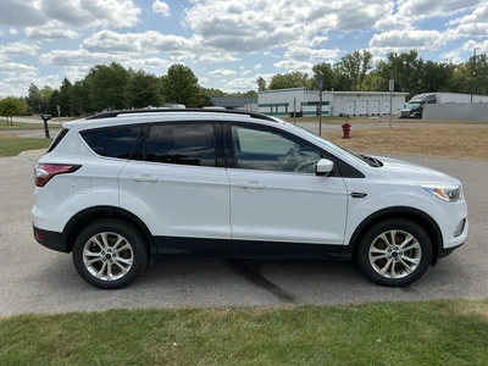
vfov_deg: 49.7
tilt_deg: -8.9
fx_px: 395
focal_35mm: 28
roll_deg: +0.1
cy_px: 183
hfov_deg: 63.4
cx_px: 244
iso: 25
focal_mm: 3
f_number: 1.8
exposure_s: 1/1730
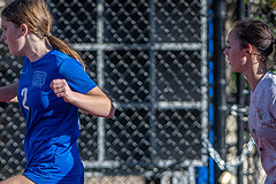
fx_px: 16681
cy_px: 260
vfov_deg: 0.6
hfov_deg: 0.9
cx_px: -67
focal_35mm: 2176
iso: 80
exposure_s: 1/1000
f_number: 3.2
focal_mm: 400
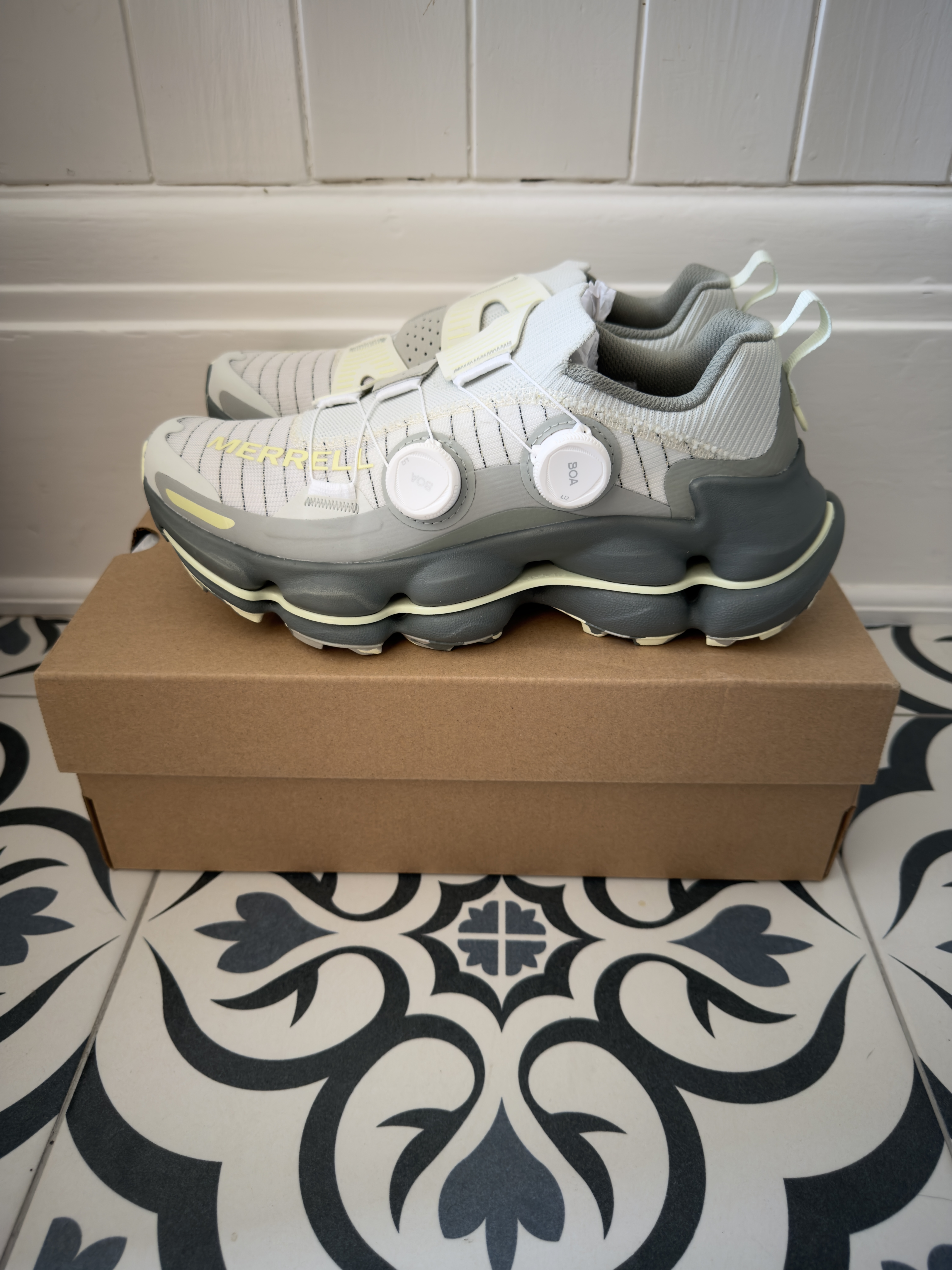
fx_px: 880
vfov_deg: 71.6
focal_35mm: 24
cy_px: 635
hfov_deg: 56.8
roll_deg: -0.2
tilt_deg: -34.0
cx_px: 476
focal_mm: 6.76
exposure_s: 1/60
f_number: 1.78
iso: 160
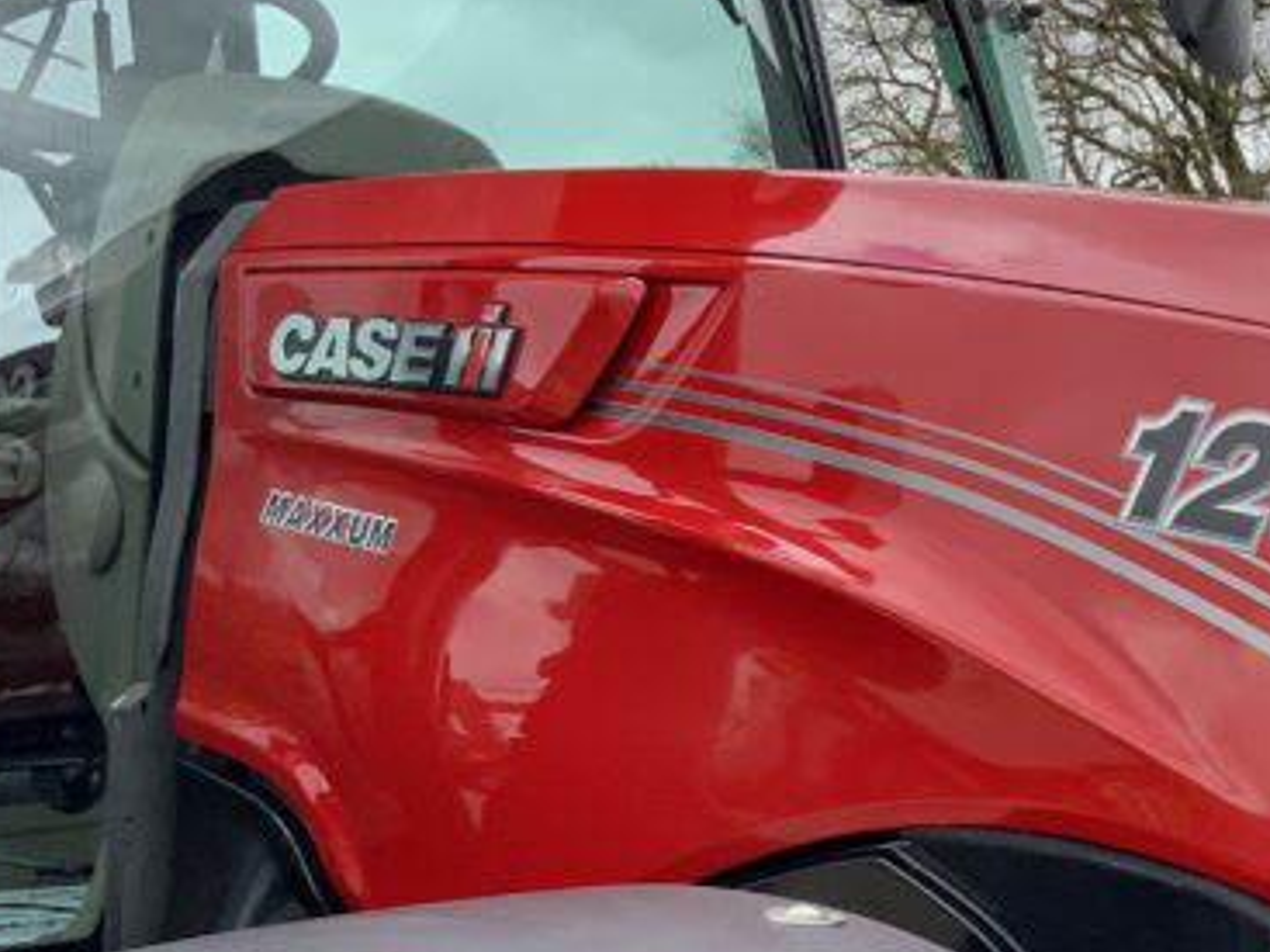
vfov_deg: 18.2
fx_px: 2971
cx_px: 1395
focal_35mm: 81
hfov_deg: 22.7
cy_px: 620
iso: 16
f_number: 1.8
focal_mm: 3
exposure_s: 1/627
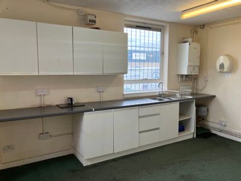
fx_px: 195
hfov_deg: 63.4
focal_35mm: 28
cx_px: 120
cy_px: 90
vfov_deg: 49.7
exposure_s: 1/50
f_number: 1.8
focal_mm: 3.99
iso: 100
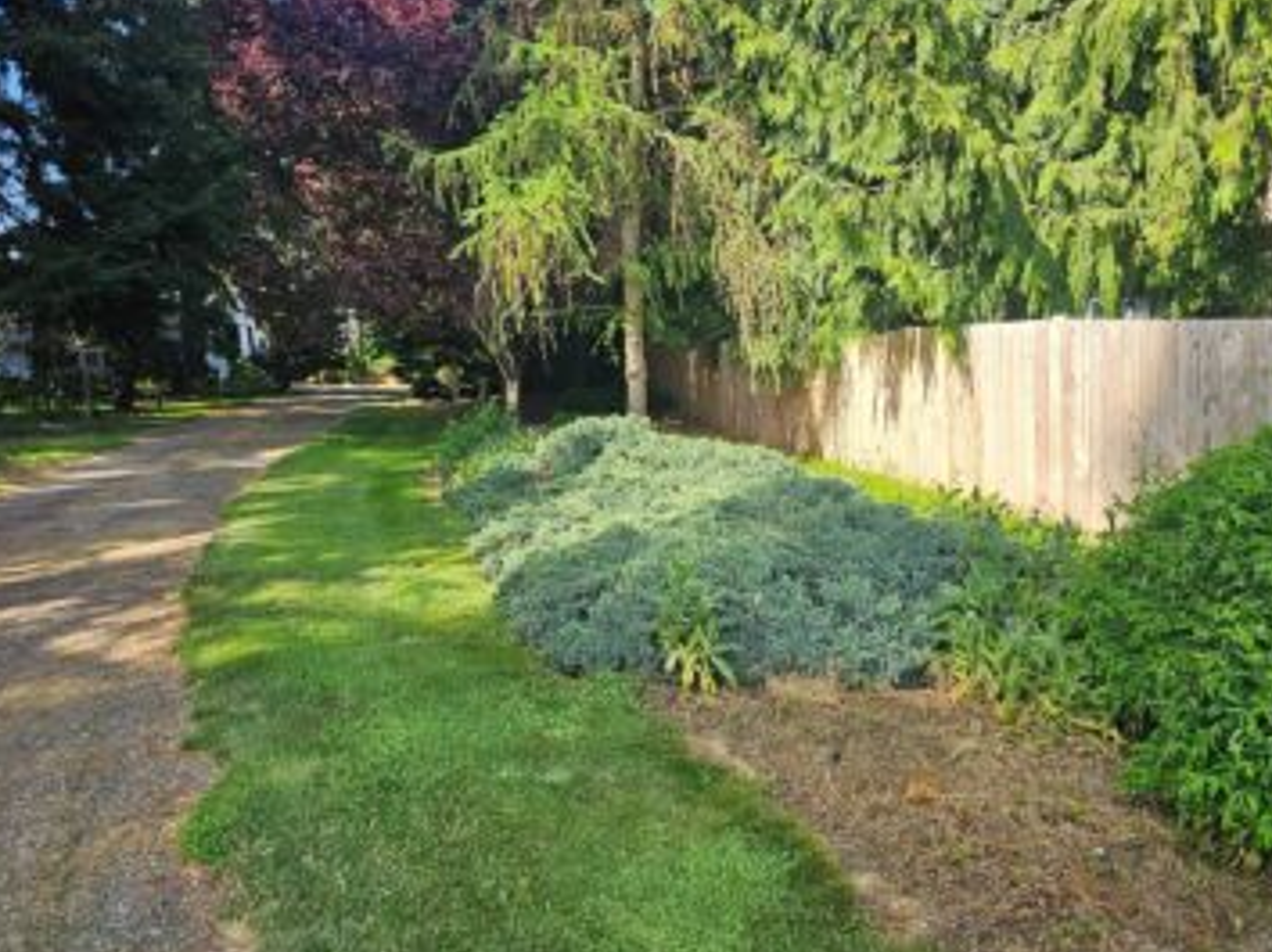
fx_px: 955
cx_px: 640
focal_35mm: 26
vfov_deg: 52.9
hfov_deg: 67.3
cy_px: 524
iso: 20
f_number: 1.7
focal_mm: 6.3
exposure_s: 1/421
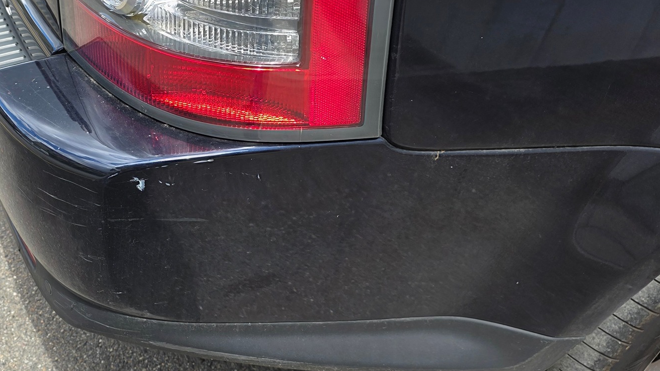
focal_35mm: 38
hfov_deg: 51.1
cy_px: 150
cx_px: 188
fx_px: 665
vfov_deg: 31.1
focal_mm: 6.25
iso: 12
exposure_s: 1/159
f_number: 1.7
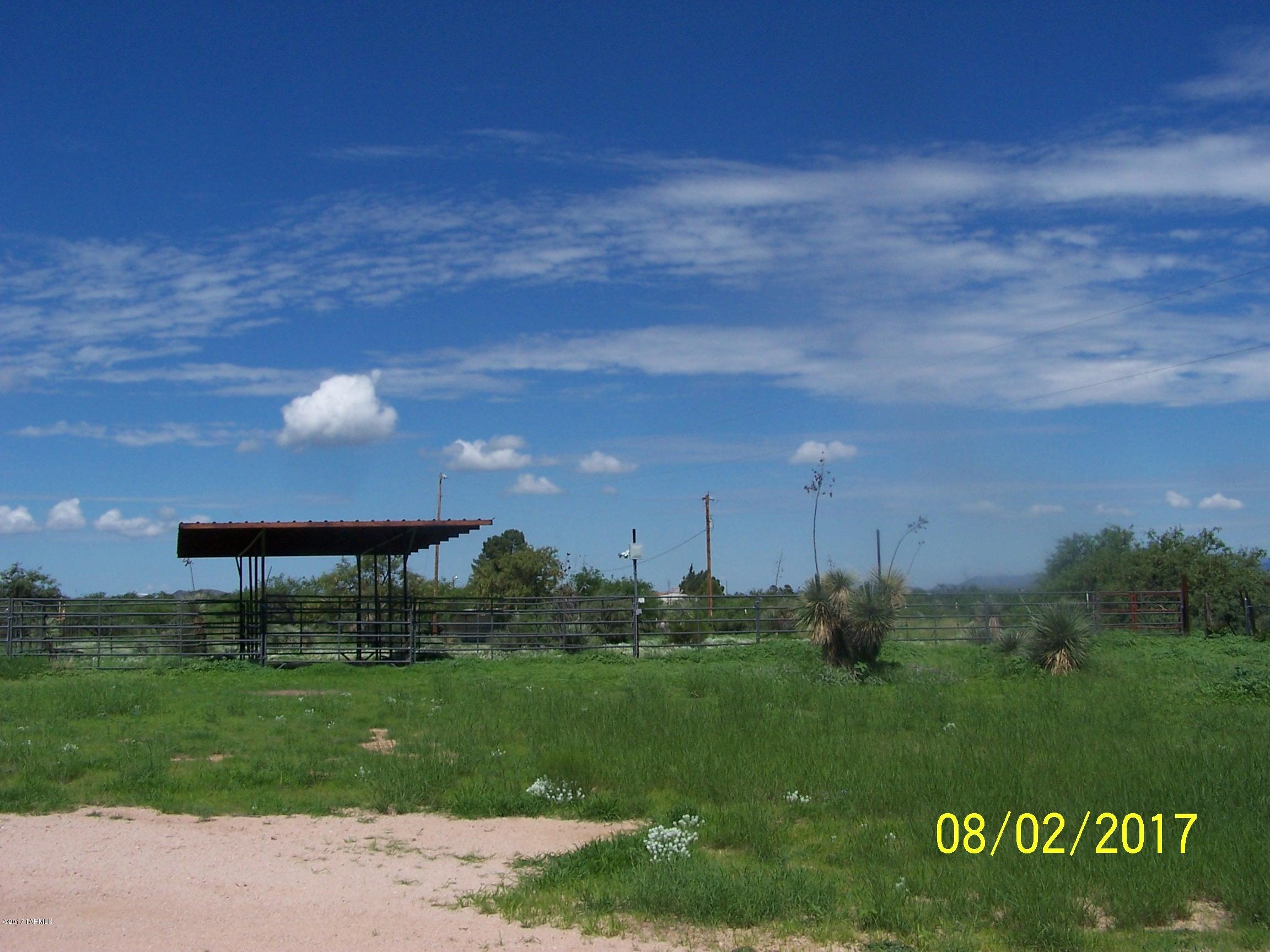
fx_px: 1394
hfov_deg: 49.0
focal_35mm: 38
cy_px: 476
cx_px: 635
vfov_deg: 37.7
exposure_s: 1/750
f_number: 5.6
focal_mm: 6.3
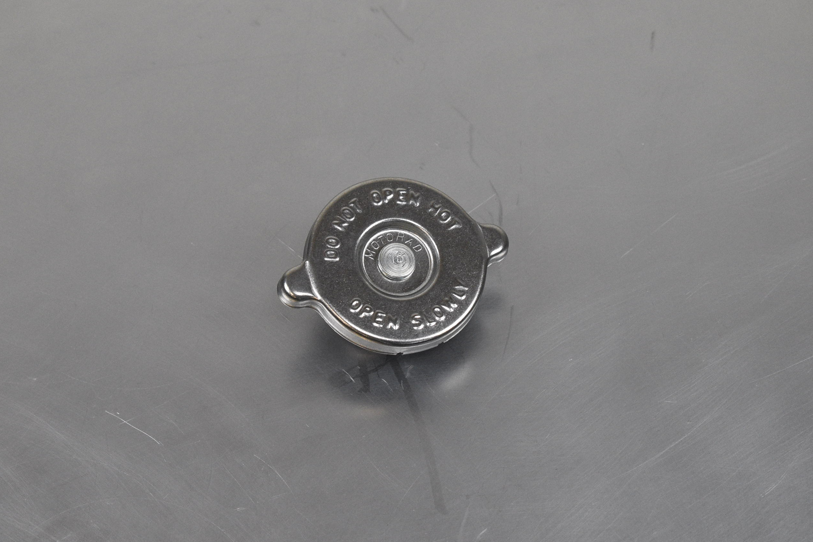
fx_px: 2204
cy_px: 264
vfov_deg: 14.0
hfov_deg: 20.9
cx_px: 386
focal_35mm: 98
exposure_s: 1/320
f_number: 6.3
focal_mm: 55
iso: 2000
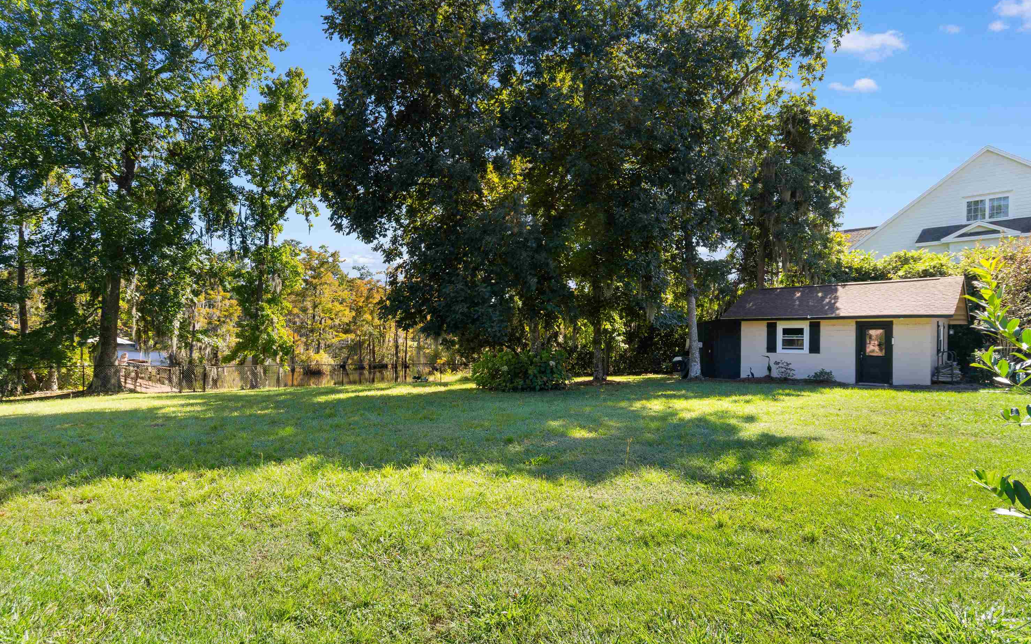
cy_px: 336
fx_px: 506
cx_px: 513
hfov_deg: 91.1
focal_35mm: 18
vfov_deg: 65.0
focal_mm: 11.5
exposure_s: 1/125
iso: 100
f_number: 5.6
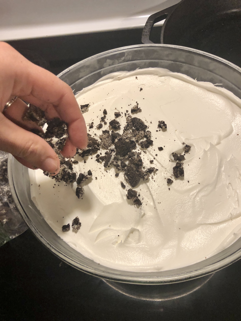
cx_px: 120
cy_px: 160
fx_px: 260
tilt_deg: -58.0
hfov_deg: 49.7
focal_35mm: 28
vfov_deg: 63.4
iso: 40
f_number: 1.8
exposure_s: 1/30
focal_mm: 3.99
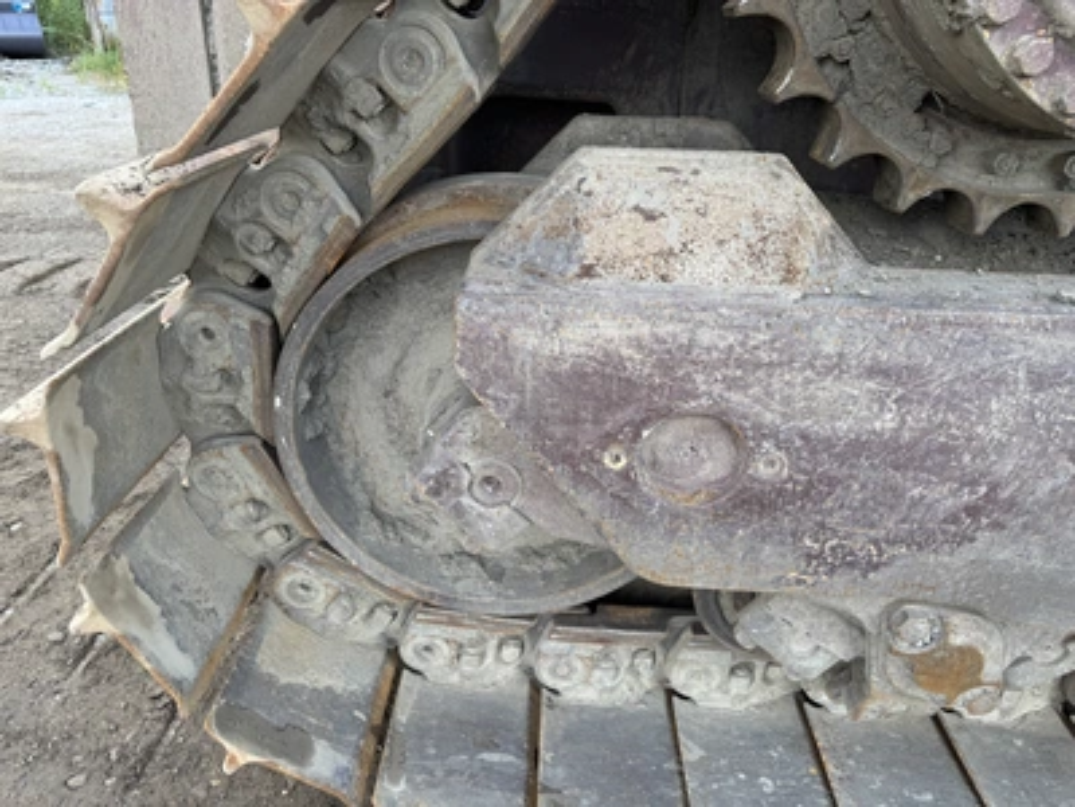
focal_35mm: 24
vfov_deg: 56.8
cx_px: 538
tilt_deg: -28.4
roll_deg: -2.6
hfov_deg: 71.6
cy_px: 404
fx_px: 745
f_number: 1.78
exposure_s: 1/138
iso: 50
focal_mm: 6.76
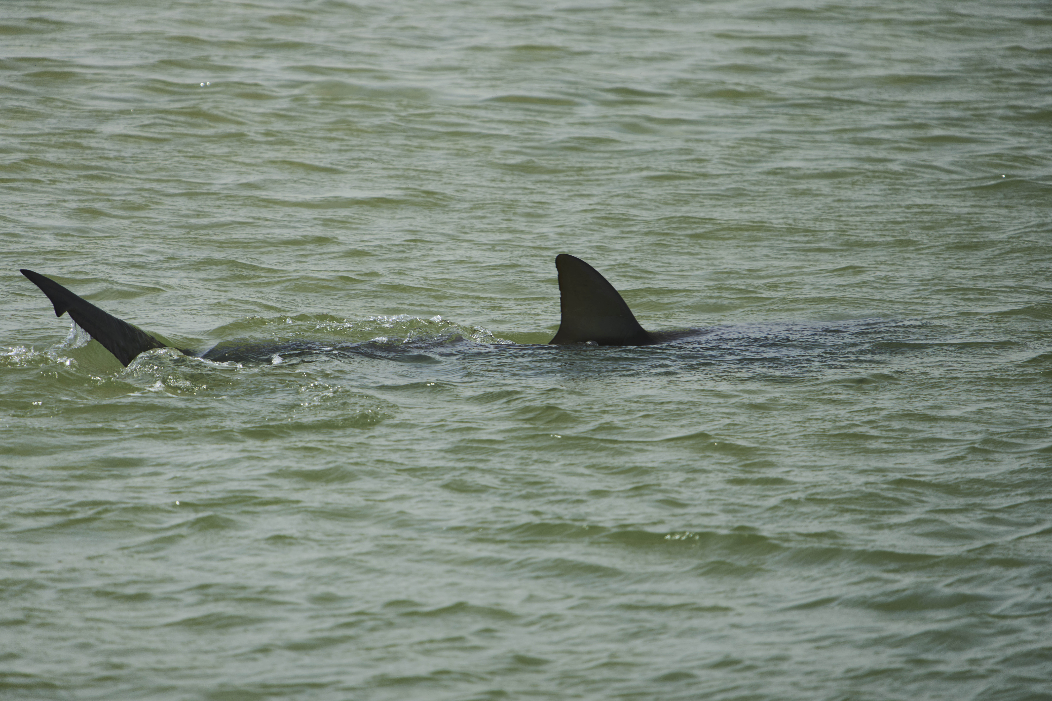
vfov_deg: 2.3
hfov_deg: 3.4
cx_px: 526
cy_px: 350
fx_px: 17532
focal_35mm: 600
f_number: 6.3
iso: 50
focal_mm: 600
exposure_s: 1/800
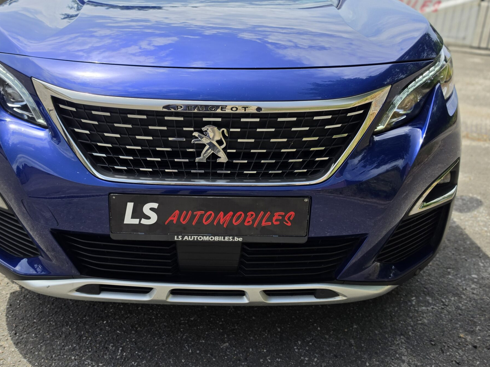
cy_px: 130
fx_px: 467
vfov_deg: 42.5
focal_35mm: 33
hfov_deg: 55.1
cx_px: 205
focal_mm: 6.5
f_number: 1.4
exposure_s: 1/4538
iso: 64
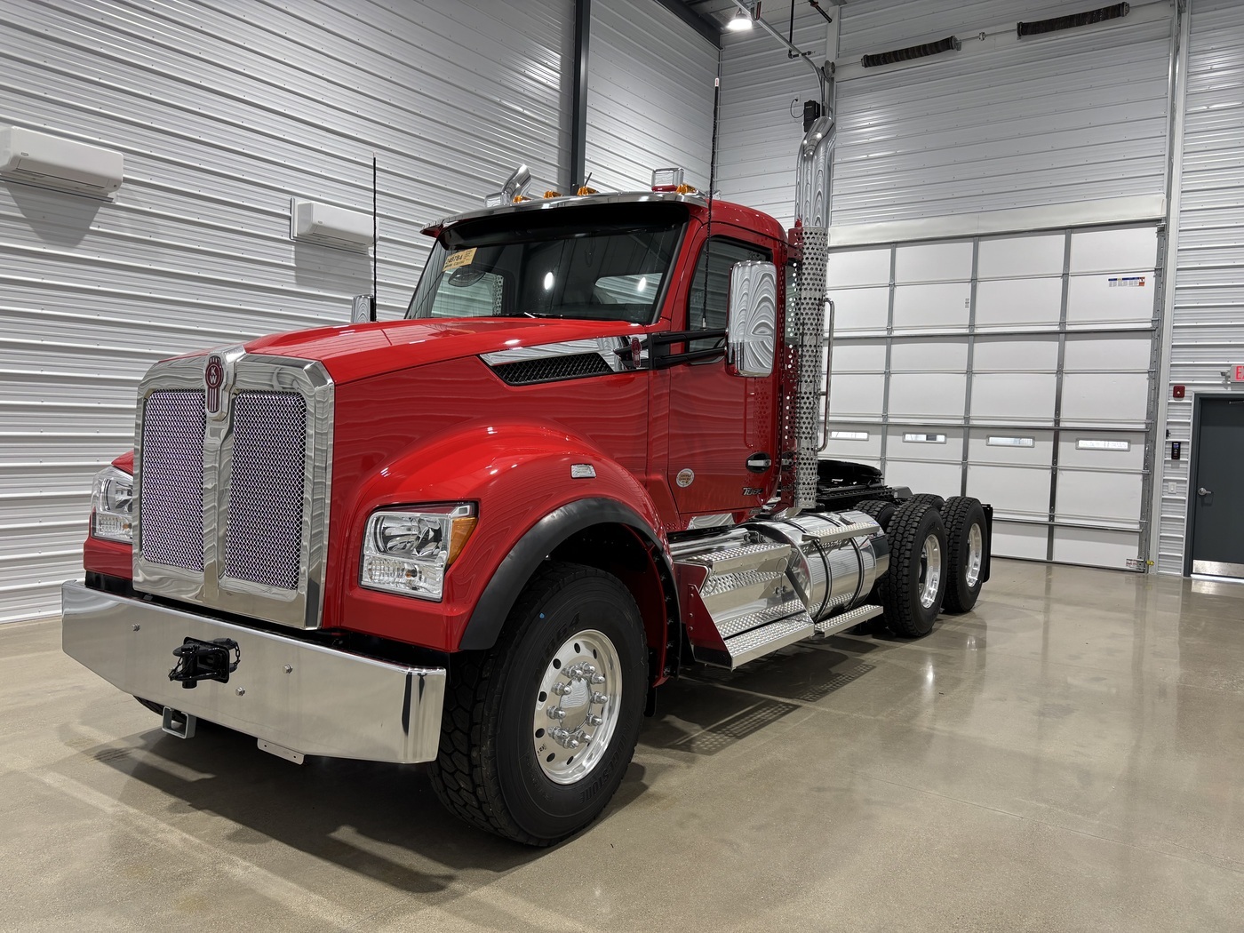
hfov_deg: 67.3
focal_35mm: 26
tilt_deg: -2.8
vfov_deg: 53.1
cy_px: 466
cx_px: 622
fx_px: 934
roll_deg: -1.8
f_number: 1.6
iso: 80
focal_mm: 5.96
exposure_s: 1/120
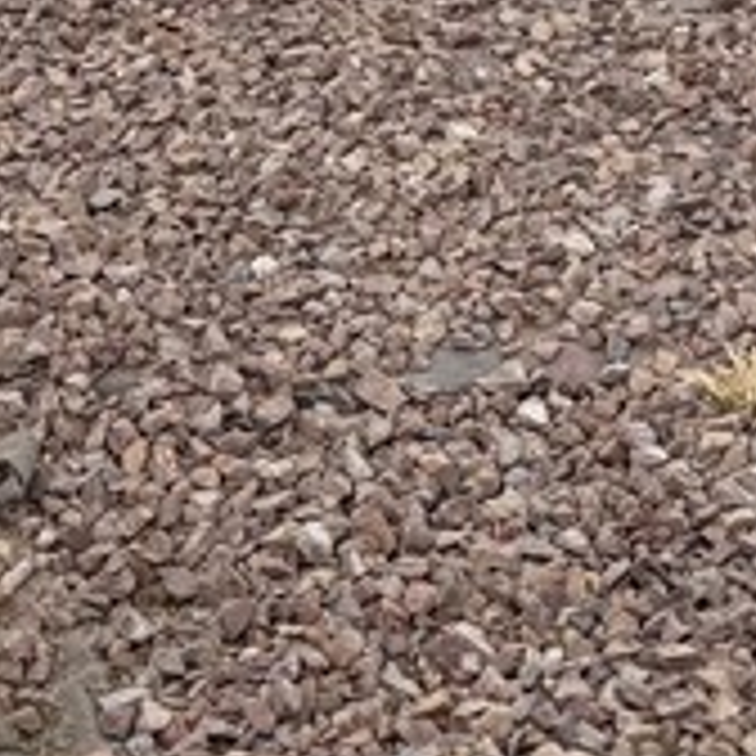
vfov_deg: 11.9
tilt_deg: -11.3
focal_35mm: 129
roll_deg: -2.2
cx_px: 756
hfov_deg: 13.3
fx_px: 3187
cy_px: -796
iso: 80
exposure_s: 1/3425
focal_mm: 6.76
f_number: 1.78
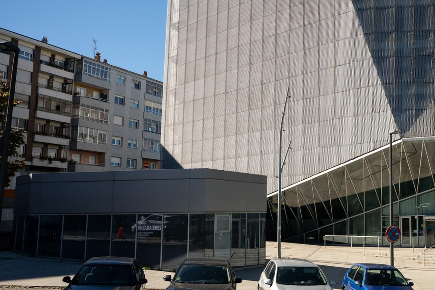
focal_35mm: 42
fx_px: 508
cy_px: 137
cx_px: 373
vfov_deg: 31.9
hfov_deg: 43.3
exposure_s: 1/200
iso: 32
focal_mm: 24
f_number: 7.1
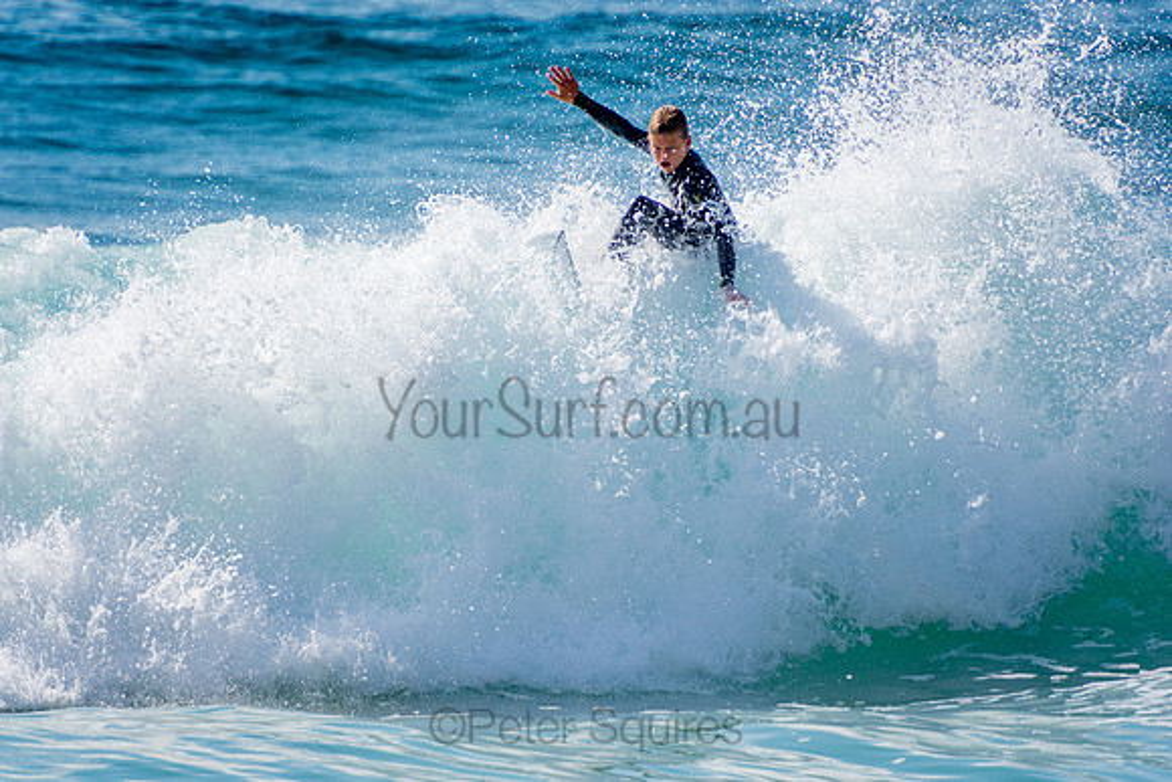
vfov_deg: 2.3
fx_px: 19537
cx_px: 586
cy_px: 391
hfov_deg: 3.4
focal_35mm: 600
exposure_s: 1/2000
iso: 220
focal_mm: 400
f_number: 5.6
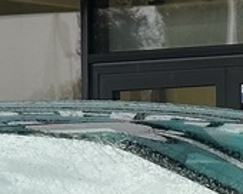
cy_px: 290
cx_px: 174
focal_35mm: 398
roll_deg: +0.0
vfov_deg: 3.9
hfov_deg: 4.9
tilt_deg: -0.3
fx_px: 2862
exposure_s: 1/260
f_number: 1.78
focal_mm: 6.86
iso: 64
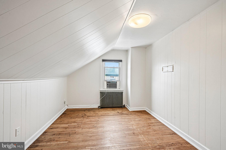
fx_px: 100
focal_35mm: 16
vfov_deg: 73.7
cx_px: 113
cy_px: 75
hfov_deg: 96.7
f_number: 8
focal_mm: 16
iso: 800
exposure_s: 1/80
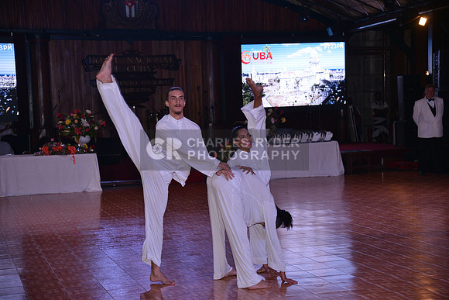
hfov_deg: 31.0
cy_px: 150
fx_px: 811
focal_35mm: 65
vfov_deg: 20.9
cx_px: 224
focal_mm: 65
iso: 1000
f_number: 4.5
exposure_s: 1/250
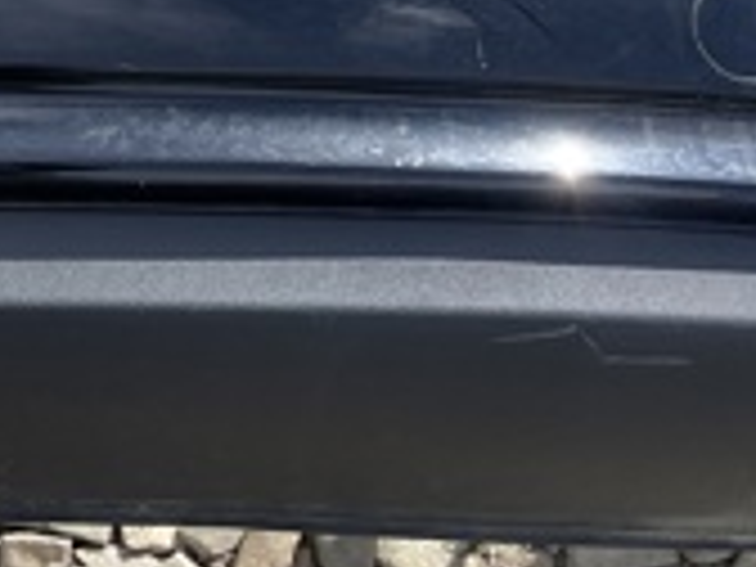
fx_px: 2075
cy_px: -189
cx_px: -310
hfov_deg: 18.7
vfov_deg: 14.8
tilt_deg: -61.2
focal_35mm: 95
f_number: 1.6
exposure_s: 1/2203
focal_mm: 5.1
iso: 32
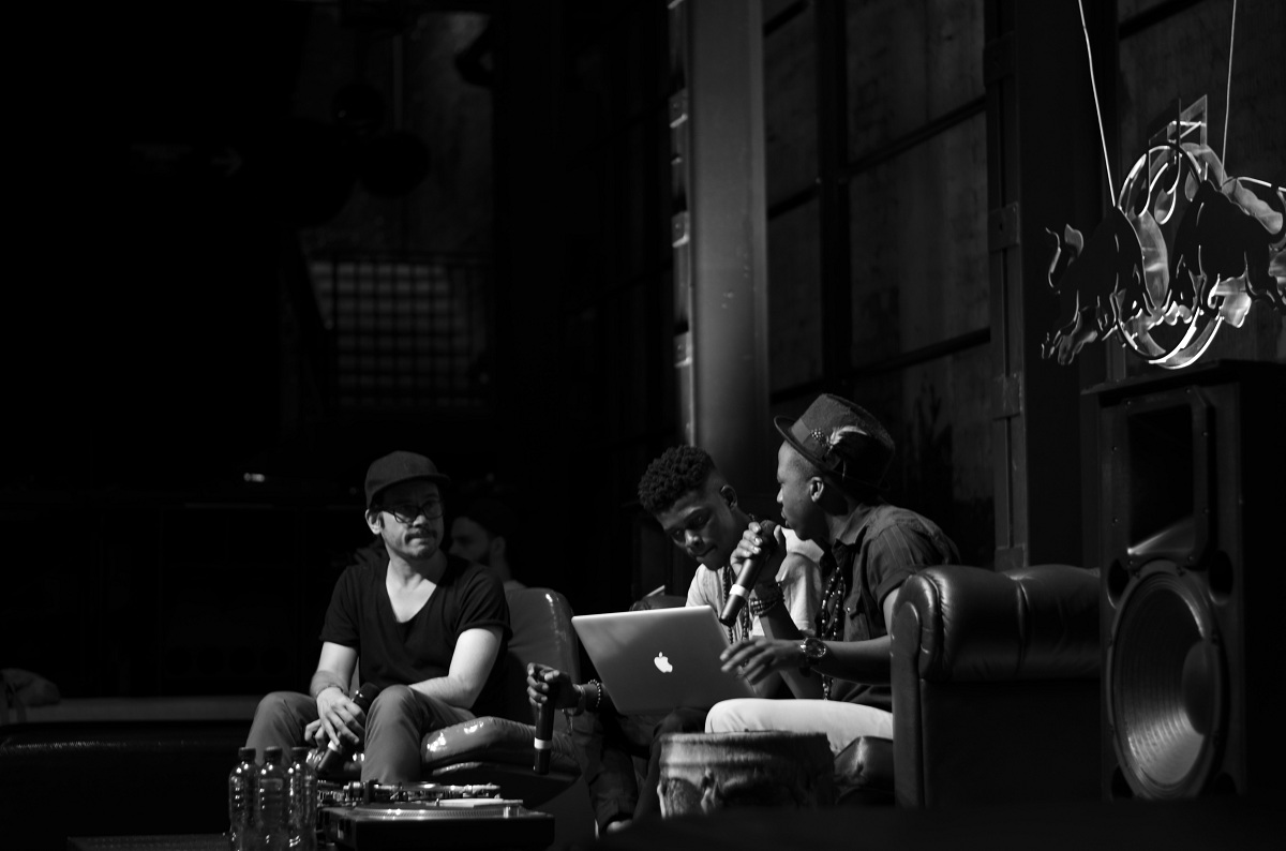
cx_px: 643
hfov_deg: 27.1
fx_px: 2673
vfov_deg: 18.1
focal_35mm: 75
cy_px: 426
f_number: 1.8
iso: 100
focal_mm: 50
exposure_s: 1/60
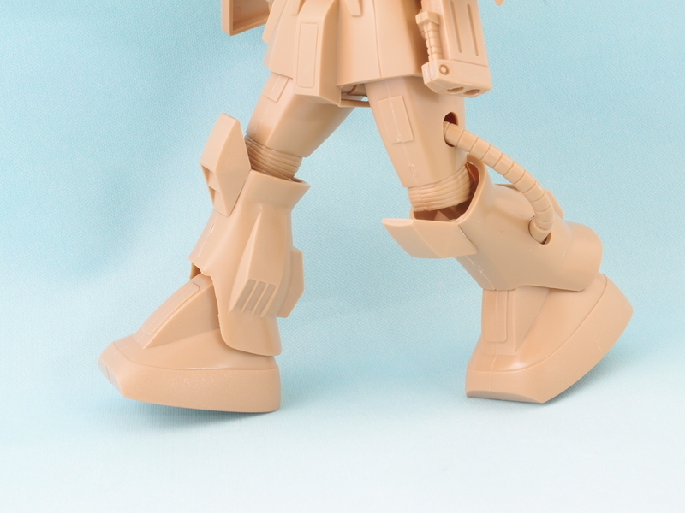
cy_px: 256
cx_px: 342
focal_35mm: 77
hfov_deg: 25.3
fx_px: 1524
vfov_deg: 19.1
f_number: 8
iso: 100
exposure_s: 1.3
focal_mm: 16.63
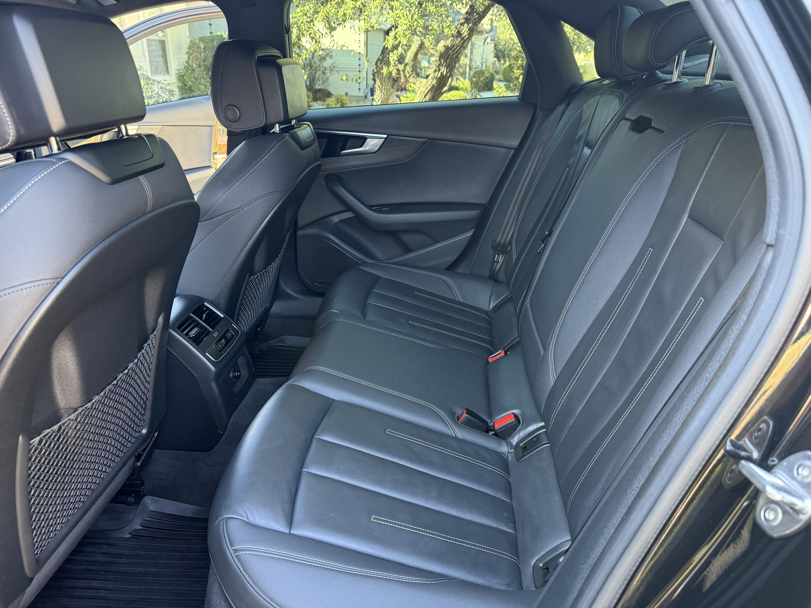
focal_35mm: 24
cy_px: 304
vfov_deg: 56.8
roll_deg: -2.2
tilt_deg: -23.8
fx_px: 562
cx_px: 406
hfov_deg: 71.6
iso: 200
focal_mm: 6.76
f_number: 1.78
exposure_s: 1/66
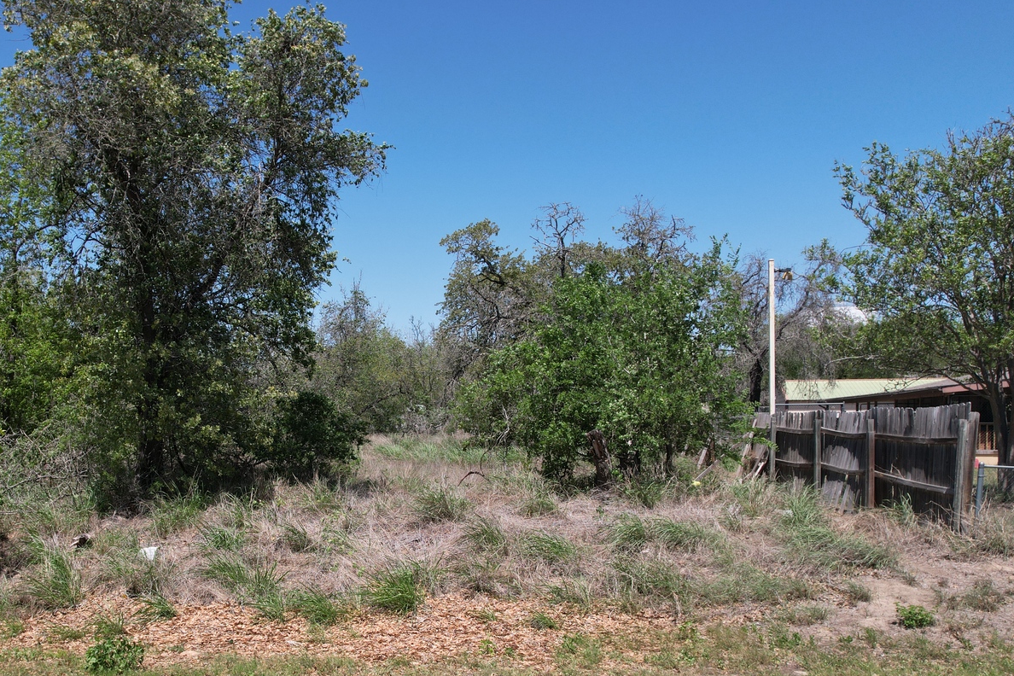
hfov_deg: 60.8
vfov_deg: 42.9
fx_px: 845
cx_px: 359
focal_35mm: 30
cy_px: 457
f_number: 2.8
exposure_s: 1/100
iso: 100
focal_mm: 8.38
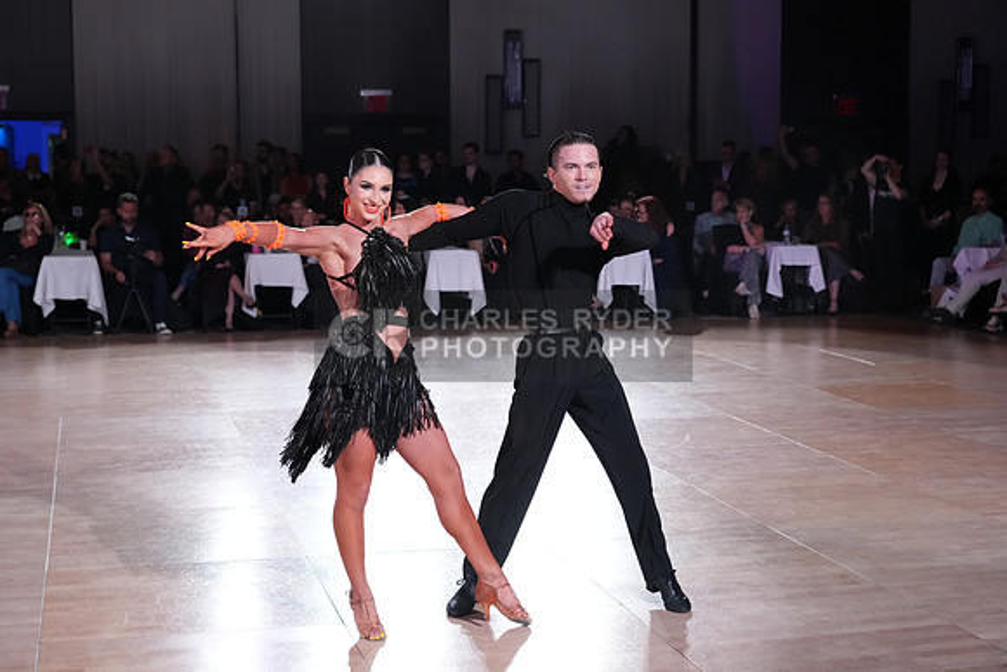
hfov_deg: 36.2
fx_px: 1539
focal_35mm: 55
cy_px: 336
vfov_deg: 24.6
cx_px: 504
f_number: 4
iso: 4000
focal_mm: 55
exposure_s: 1/500
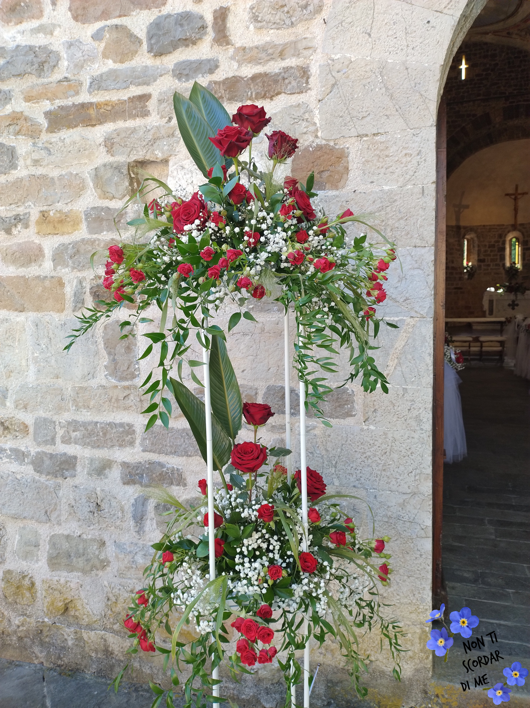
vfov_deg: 69.4
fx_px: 511
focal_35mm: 25
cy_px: 354
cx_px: 265
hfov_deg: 54.8
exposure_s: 1/120
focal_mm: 4.71
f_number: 1.7
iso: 288
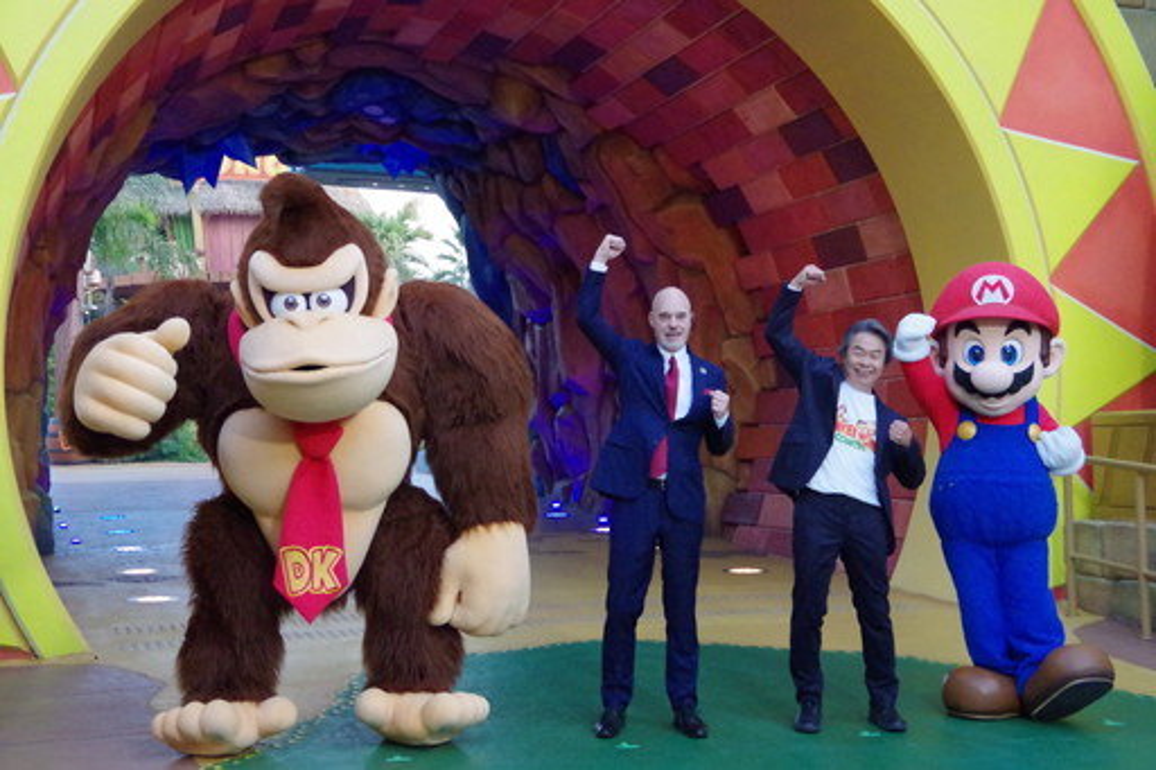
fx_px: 1733
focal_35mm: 54
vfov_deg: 25.0
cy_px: 385
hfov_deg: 36.9
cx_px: 578
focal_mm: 36
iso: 6400
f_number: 6.3
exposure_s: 1/250
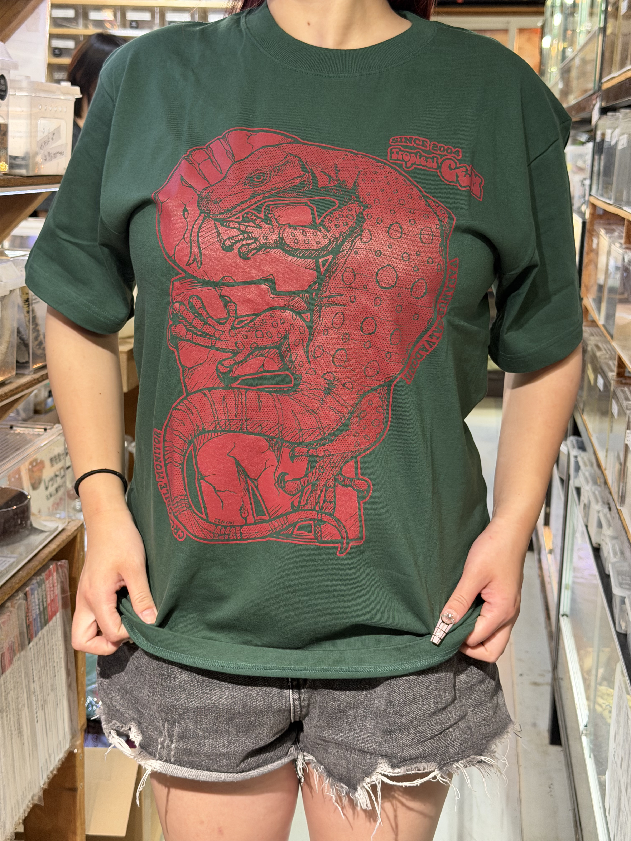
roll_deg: -1.2
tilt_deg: -13.2
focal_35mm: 48
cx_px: 316
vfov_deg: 39.7
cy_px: 420
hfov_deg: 30.3
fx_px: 1167
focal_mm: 6.76
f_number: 1.78
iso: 250
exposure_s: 1/50
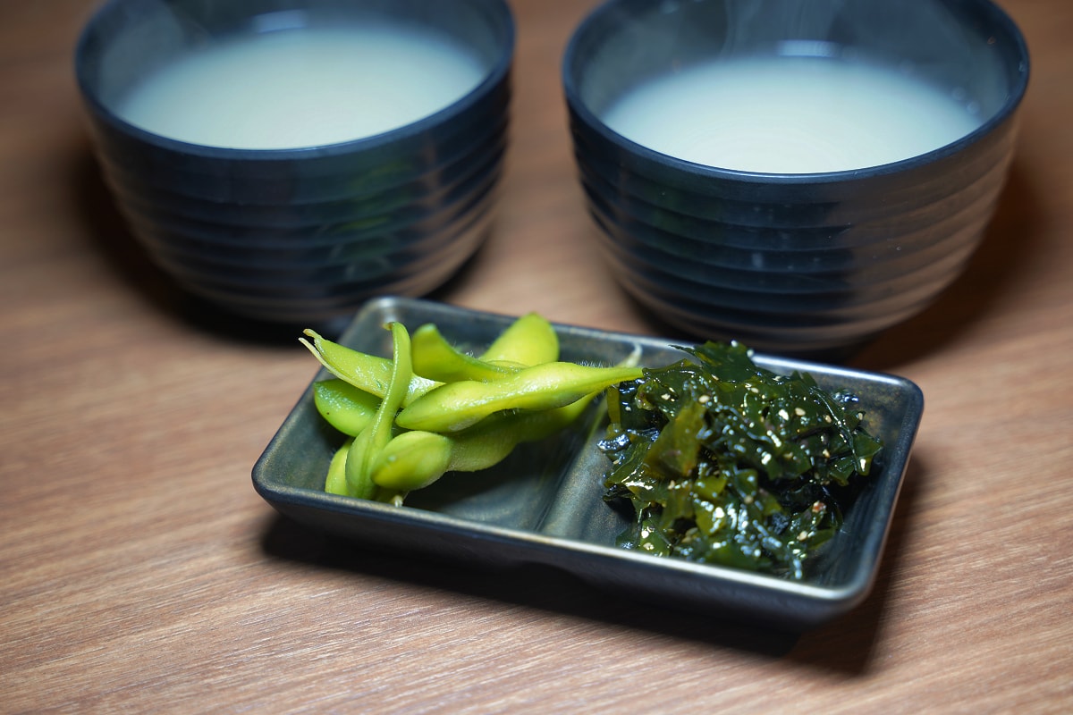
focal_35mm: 67
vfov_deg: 20.3
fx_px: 1997
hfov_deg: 30.1
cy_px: 358
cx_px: 536
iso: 400
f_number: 4
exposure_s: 1/80
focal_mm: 67
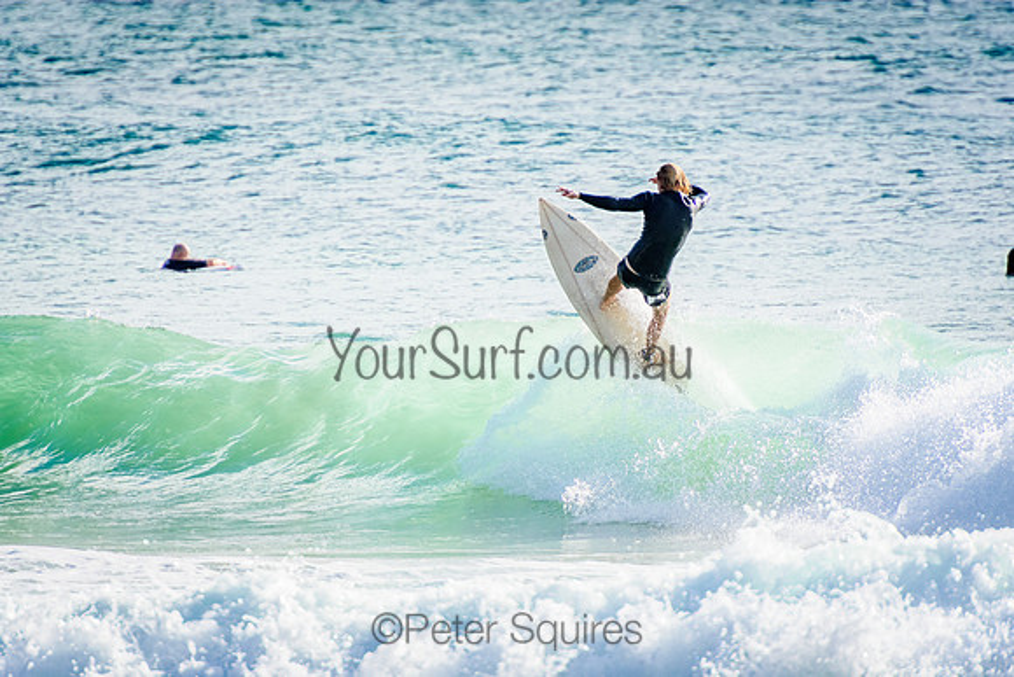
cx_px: 507
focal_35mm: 600
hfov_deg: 3.4
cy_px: 338
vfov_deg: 2.3
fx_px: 16903
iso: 360
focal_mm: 400
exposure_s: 1/2000
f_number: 5.6
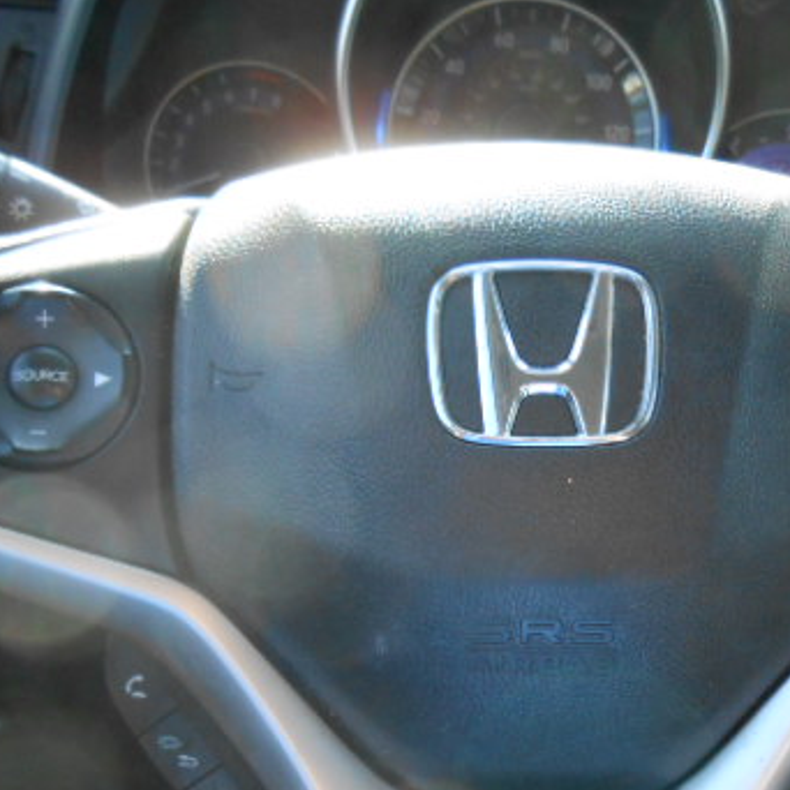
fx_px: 1110
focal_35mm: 43
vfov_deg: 39.0
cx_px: 501
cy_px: 476
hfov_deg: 38.9
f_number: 3.5
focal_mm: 4.6
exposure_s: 1/125
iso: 400
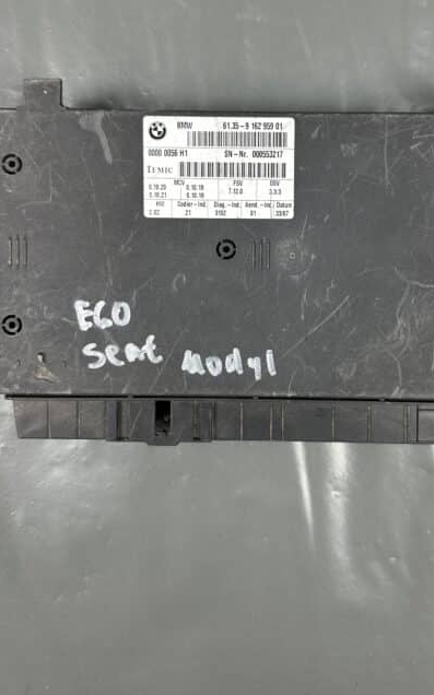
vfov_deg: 58.9
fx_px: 606
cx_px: 274
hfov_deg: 39.1
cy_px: 262
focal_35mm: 32
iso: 160
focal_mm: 6.86
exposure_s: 1/100
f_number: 1.78
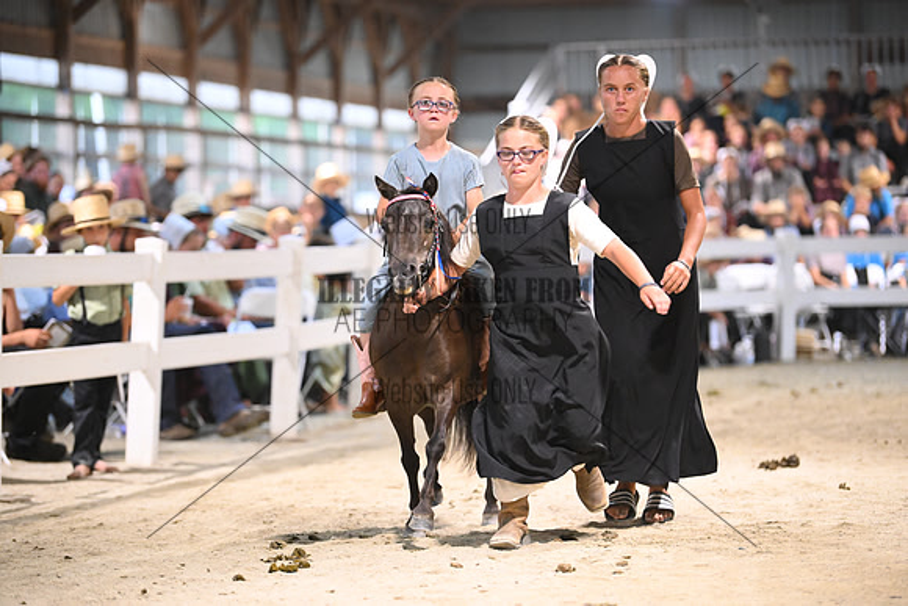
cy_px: 303
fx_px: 3784
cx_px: 454
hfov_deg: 13.7
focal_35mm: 150
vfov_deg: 9.2
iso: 8000
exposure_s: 1/400
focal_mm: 150
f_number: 2.8
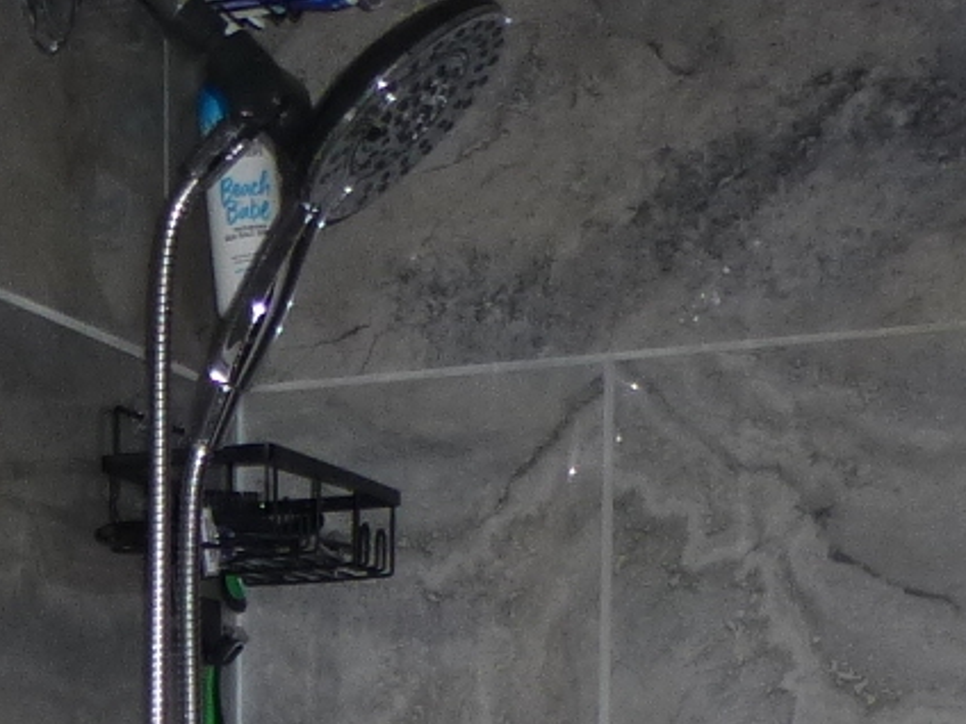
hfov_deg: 16.1
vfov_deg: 11.1
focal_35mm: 116
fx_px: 3237
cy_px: 1616
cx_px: -294
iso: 125
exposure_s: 1/60
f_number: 3.3
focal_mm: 4.3
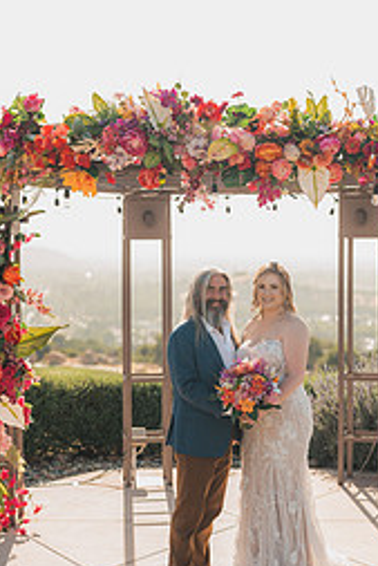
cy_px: 349
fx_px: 1400
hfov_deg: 15.4
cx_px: 242
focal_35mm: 89
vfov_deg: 22.8
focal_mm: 50
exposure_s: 1/1000
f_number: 2
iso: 50
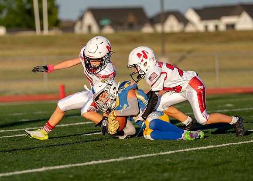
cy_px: 97
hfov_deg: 6.9
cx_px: 101
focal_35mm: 290
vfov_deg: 5.0
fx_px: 2087
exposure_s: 1/4000
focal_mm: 154
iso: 250
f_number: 2.8
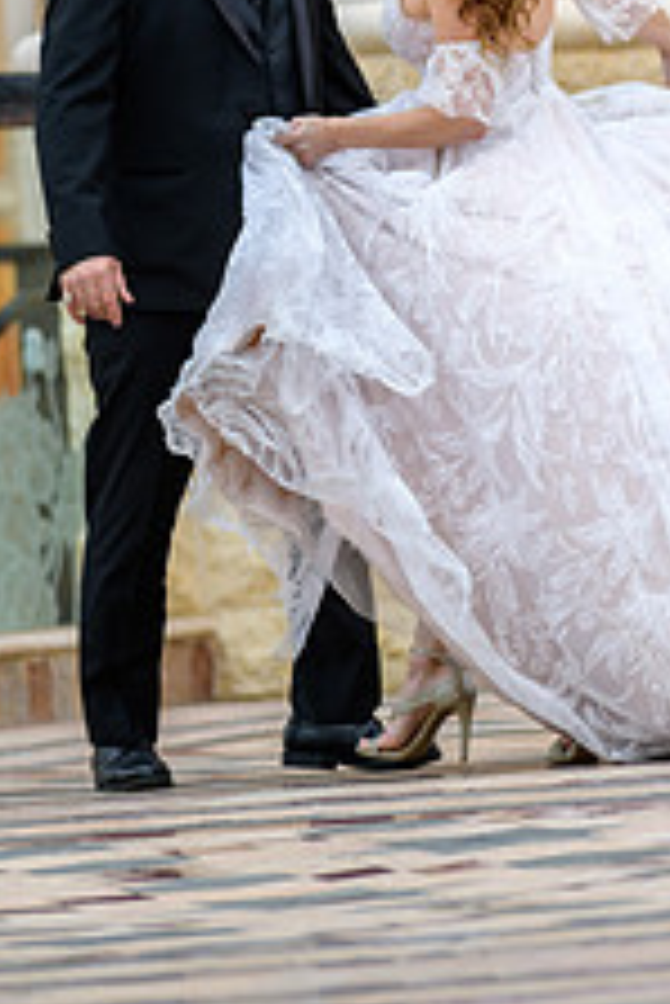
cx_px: 598
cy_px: 185
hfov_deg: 3.4
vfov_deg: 5.1
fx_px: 11232
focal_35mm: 403
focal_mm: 200
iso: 400
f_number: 2.8
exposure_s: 1/2000
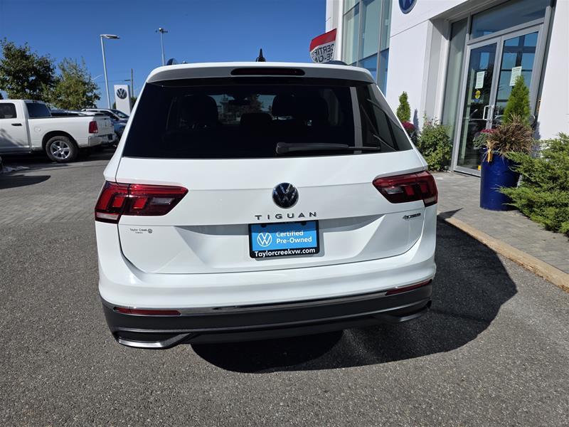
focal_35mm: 23
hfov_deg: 73.9
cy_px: 214
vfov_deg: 58.9
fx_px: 378
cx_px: 284
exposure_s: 1/7944
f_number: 1.7
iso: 64
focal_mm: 6.3
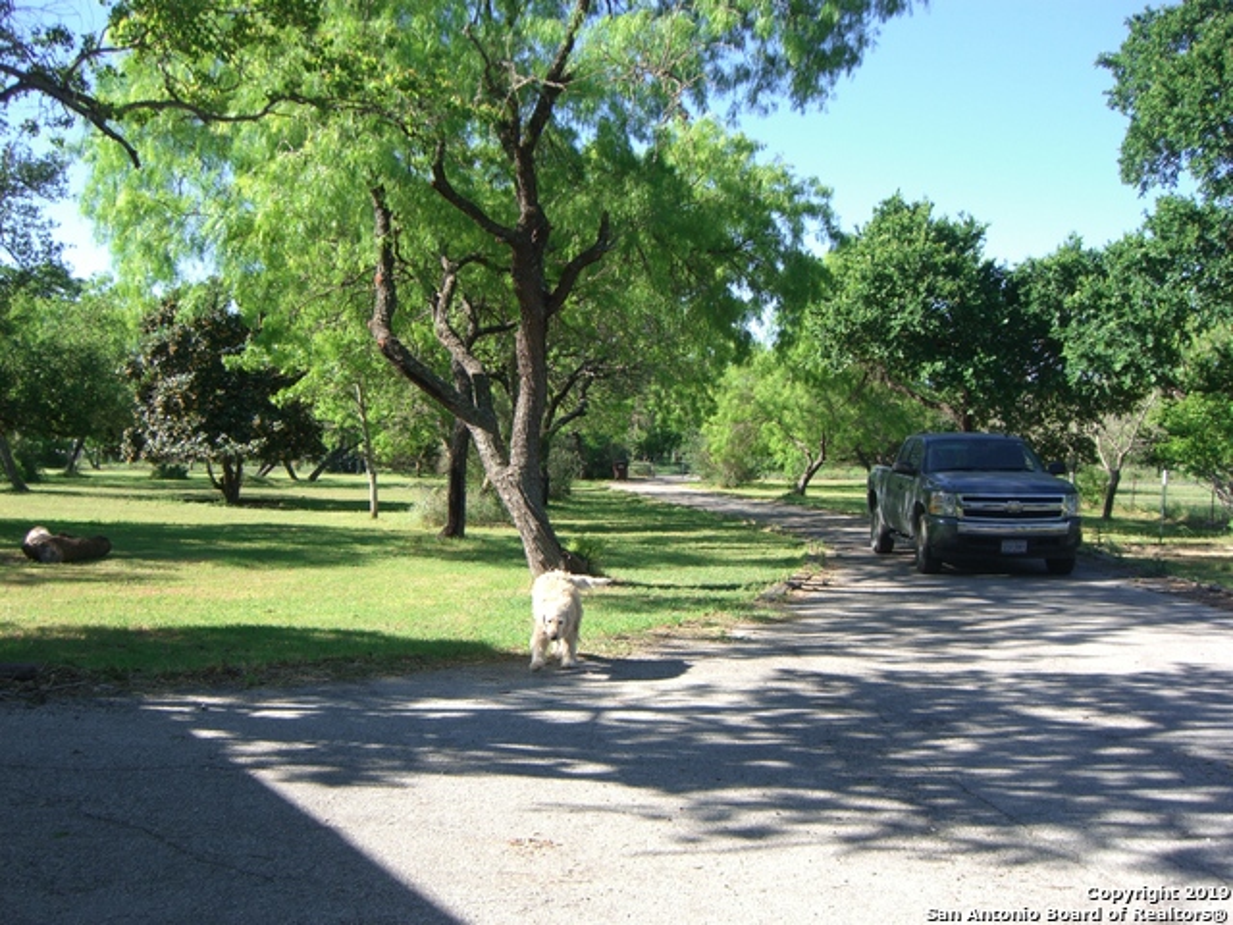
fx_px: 1354
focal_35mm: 38
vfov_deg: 37.7
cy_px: 462
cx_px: 616
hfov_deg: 49.0
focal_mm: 7.9
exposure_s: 1/400
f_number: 2.8
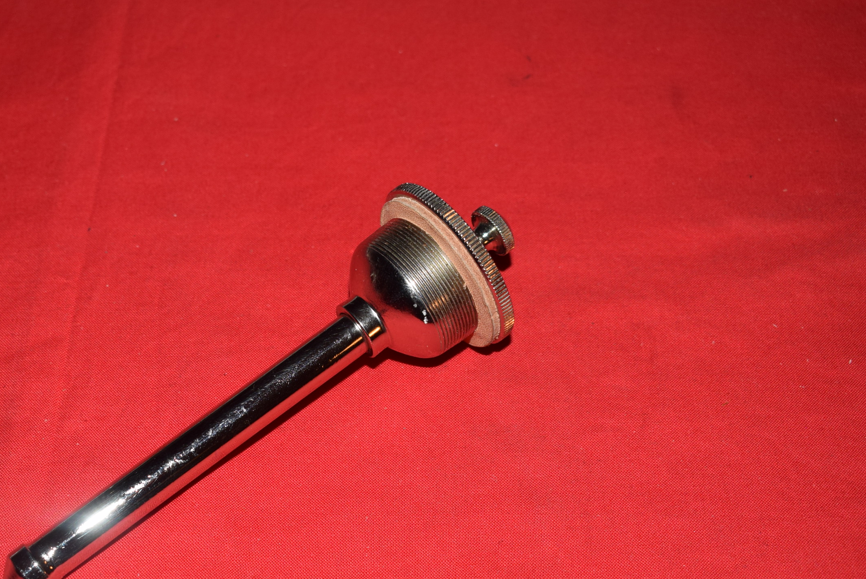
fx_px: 1365
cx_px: 309
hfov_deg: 35.0
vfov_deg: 23.8
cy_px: 402
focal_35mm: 57
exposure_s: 1/200
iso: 400
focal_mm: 27
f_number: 5.6
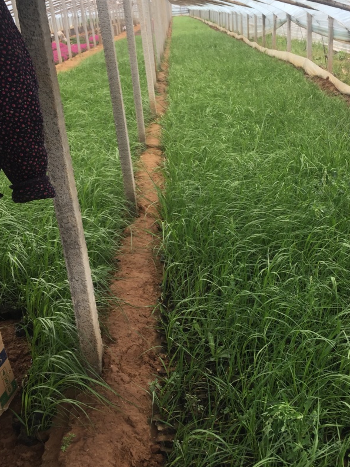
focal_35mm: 39
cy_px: 244
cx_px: 218
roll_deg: +4.4
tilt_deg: -23.2
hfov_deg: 36.6
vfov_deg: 47.8
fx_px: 526
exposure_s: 1/335
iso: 32
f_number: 2.2
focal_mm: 4.15
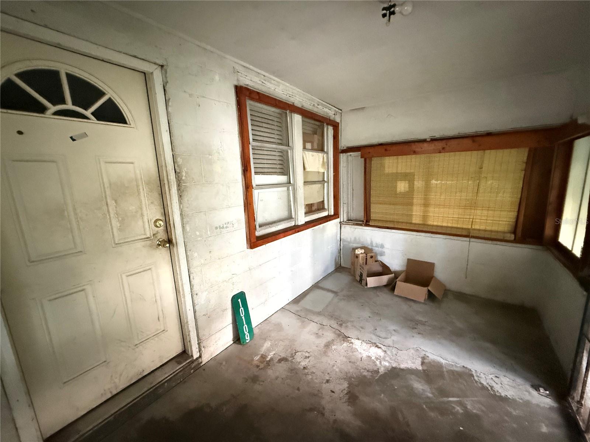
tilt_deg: -10.9
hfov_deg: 102.1
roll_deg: +1.7
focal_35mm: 14
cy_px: 221
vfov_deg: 85.7
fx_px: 239
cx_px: 295
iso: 3200
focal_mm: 2.22
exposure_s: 1/20
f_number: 2.2
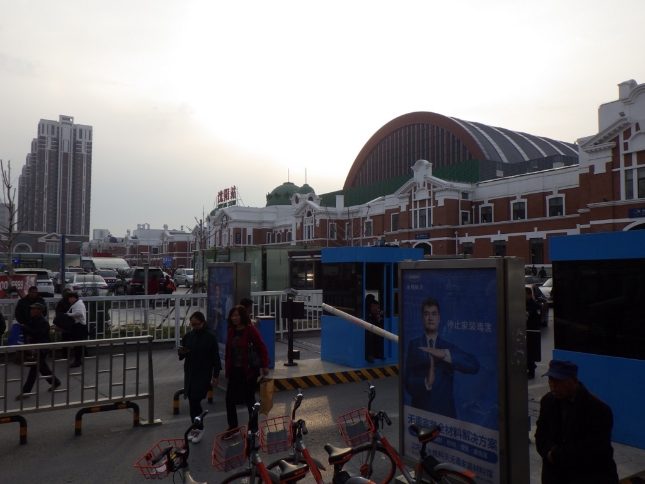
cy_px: 242
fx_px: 522
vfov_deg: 49.7
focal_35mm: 28
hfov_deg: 63.4
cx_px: 322
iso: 125
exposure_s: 1/800
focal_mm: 5
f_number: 4.2
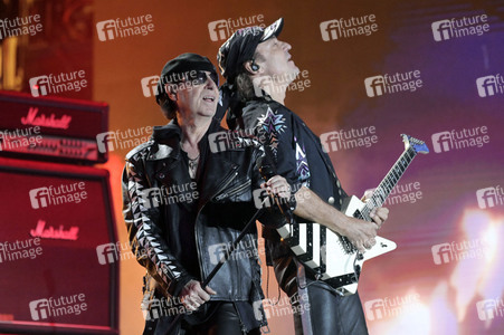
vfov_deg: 4.0
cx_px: 252
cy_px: 168
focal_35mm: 340
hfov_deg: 6.1
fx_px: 4756
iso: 12800
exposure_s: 1/640
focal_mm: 340
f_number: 5.6
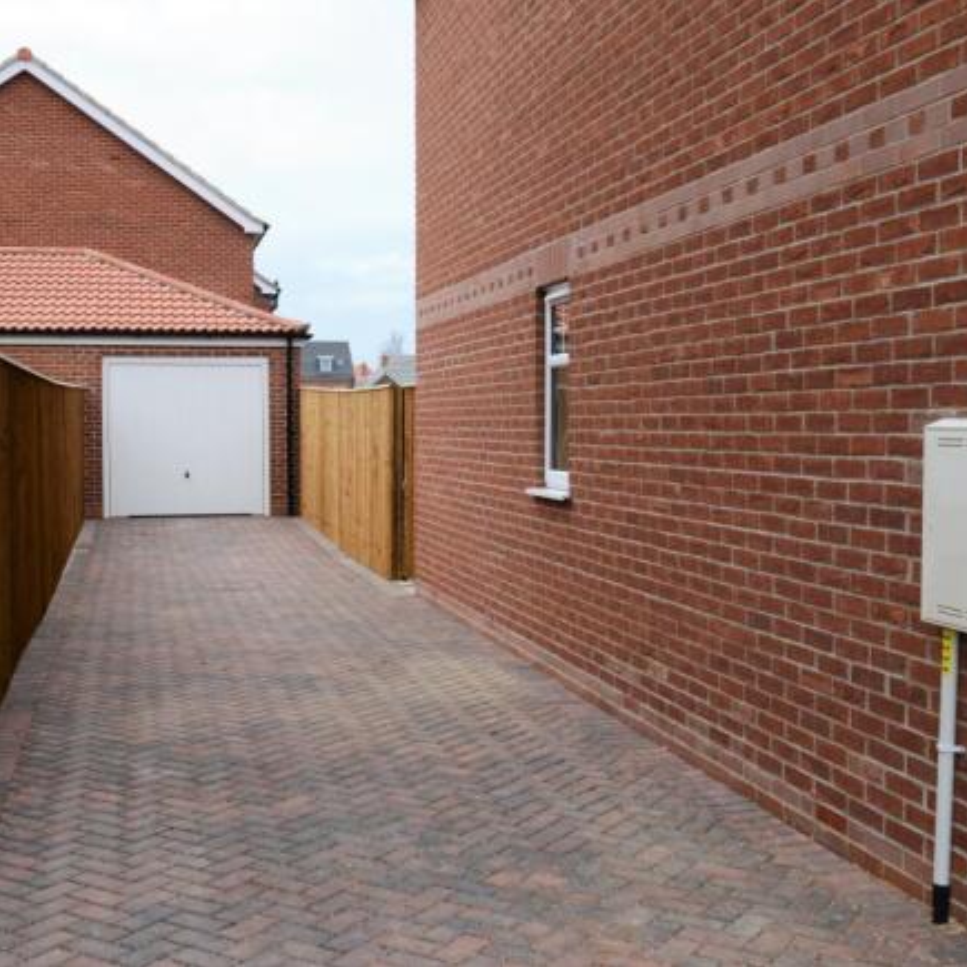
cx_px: 403
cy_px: 484
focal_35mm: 41
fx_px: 1296
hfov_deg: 40.8
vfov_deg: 40.9
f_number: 7.1
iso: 200
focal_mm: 32
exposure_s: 1/200
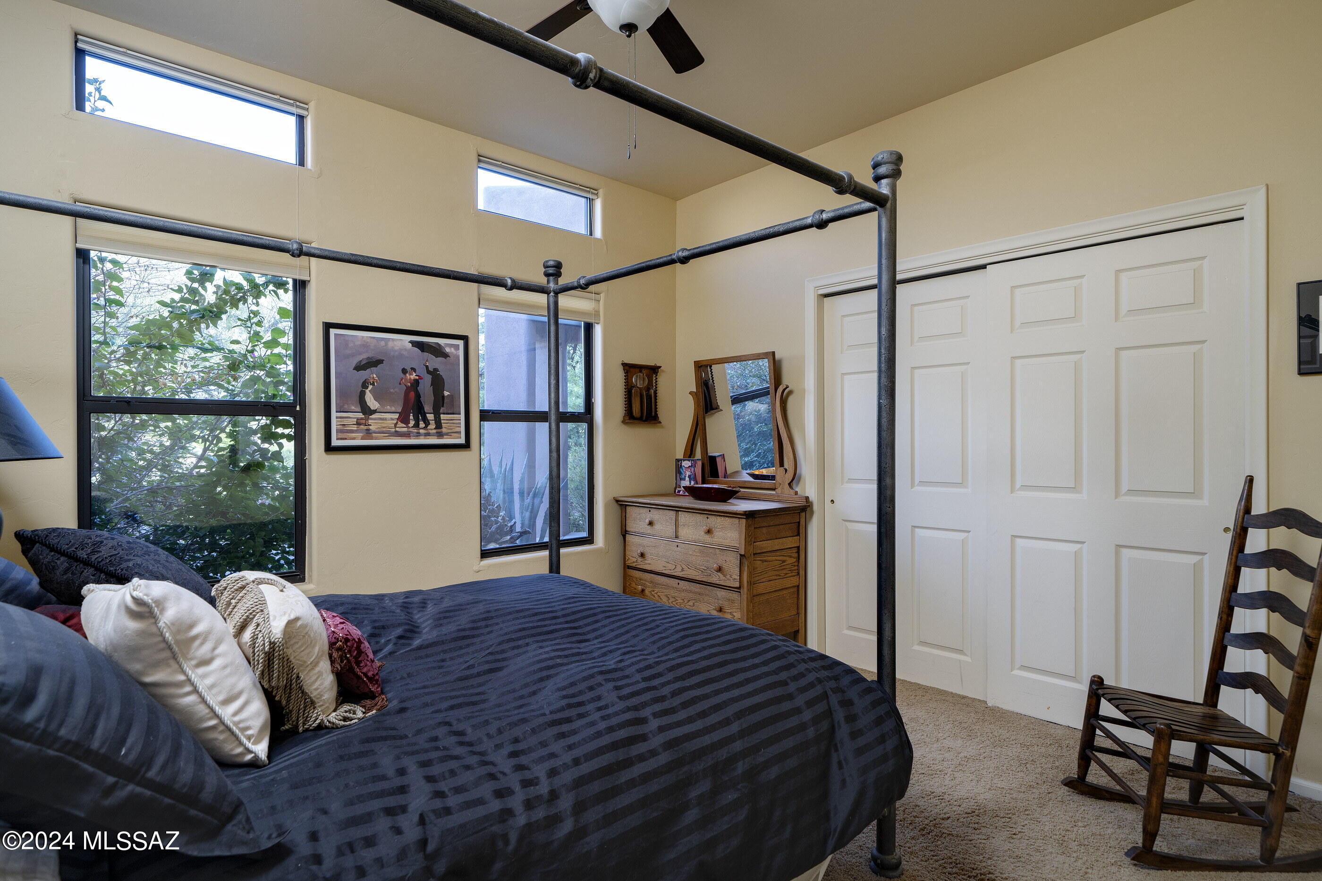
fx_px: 661
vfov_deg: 67.4
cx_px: 661
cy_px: 440
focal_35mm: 18
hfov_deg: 90.0
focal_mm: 18
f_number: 7.1
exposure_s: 1/15
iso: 200
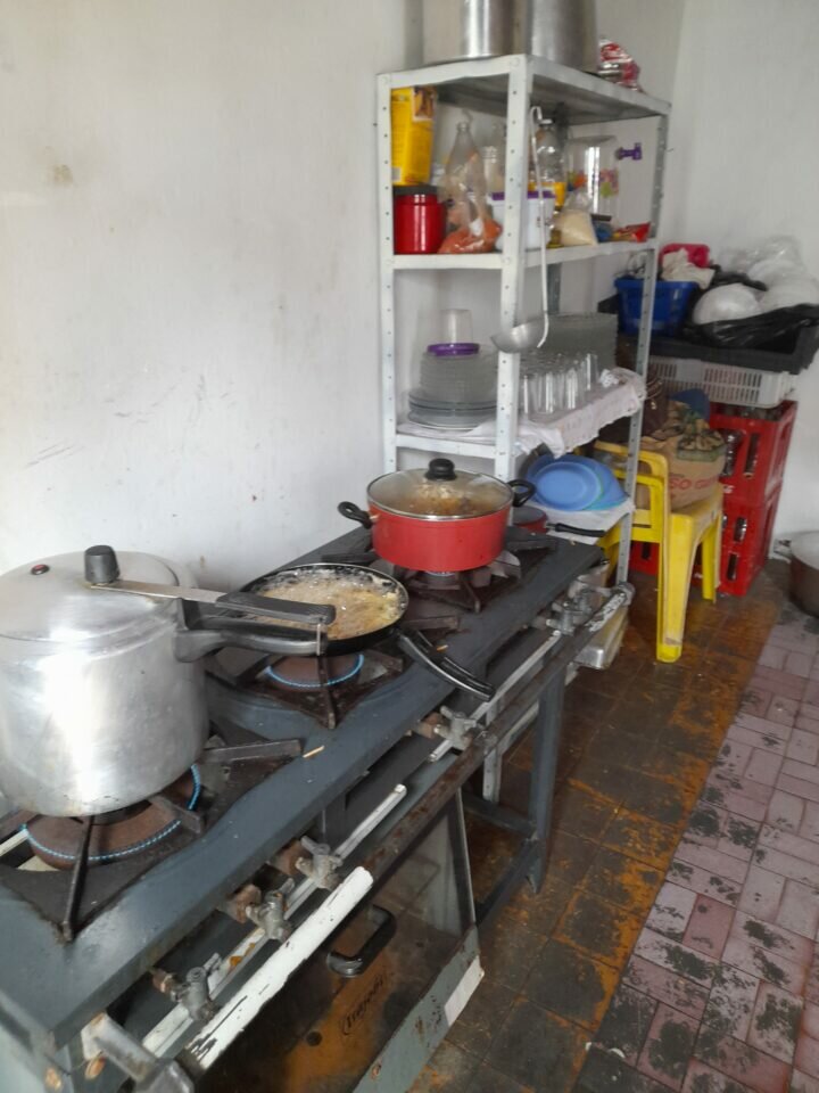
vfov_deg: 69.4
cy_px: 546
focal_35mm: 25
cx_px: 410
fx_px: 789
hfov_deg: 54.9
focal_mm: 4.6
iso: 250
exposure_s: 1/60
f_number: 2
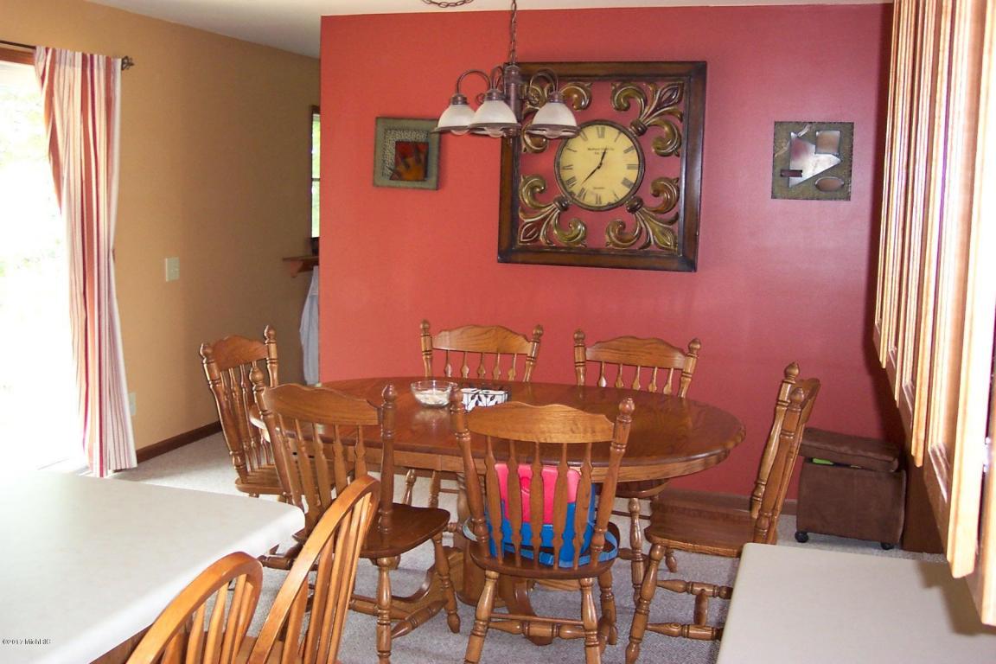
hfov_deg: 50.7
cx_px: 498
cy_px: 332
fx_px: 1051
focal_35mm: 38
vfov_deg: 35.1
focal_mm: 8
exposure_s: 1/20
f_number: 2.8
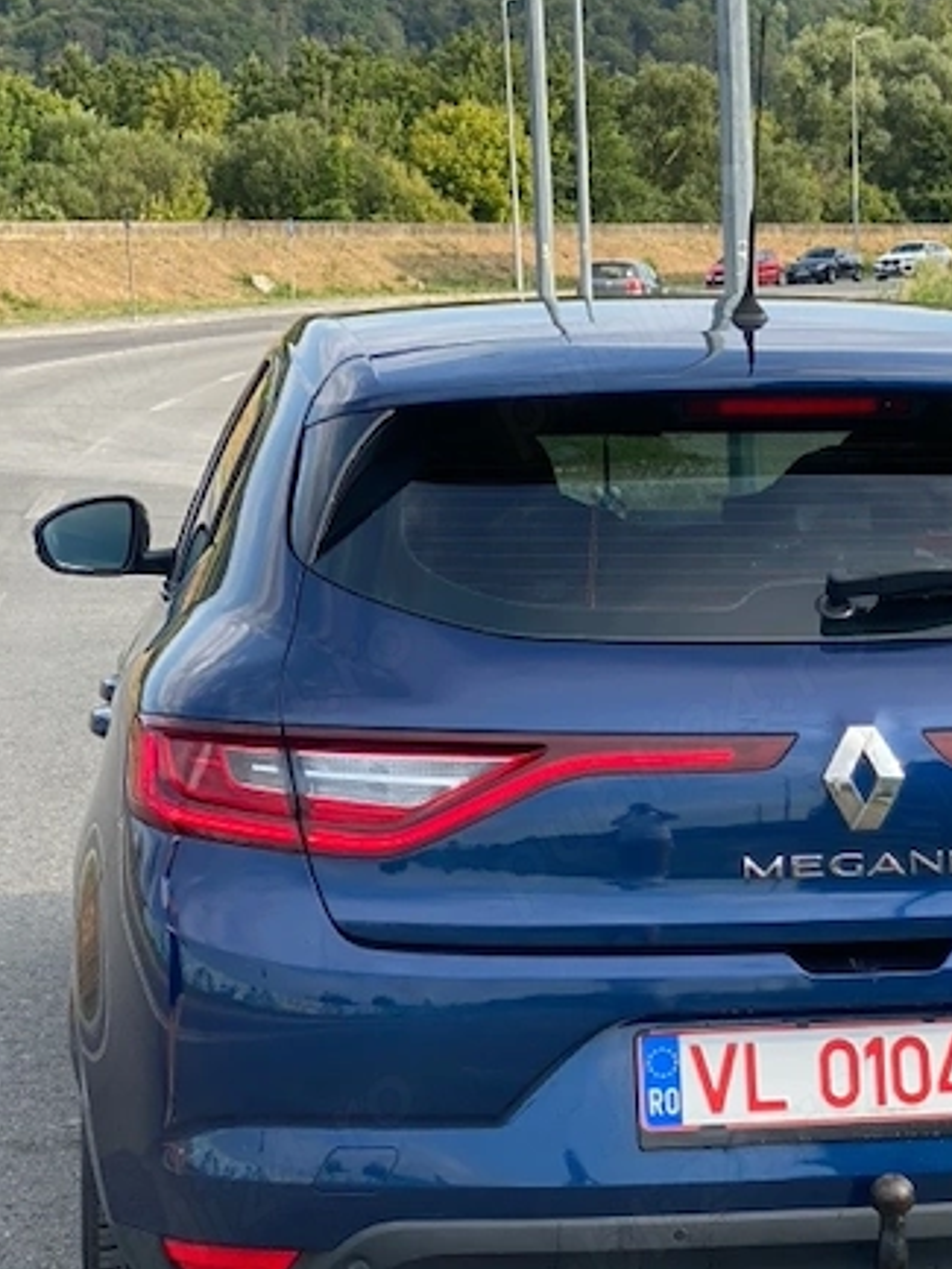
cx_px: 797
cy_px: 826
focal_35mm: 96
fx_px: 3518
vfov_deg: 20.4
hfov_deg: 15.3
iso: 20
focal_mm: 6
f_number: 2
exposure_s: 1/287
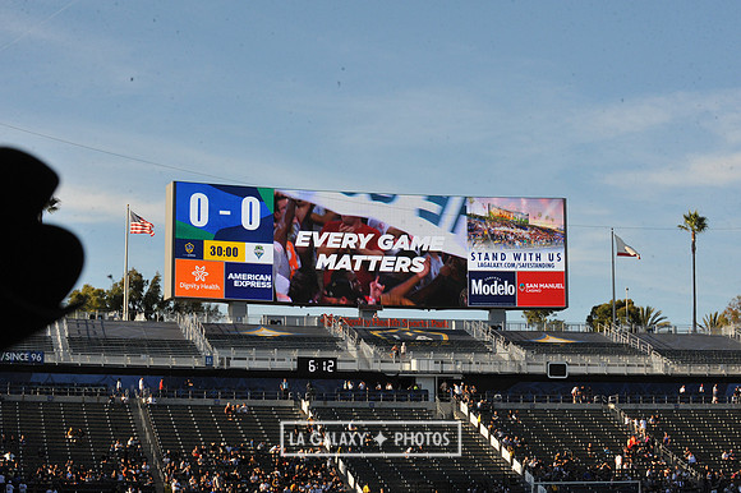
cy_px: 246
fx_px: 1646
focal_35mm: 80
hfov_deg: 25.4
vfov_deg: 17.0
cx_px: 370
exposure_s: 1/1000
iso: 1600
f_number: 16
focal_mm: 80
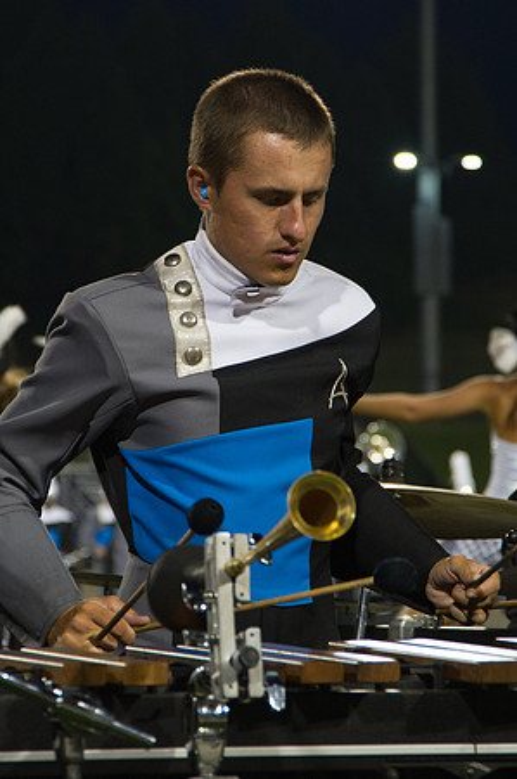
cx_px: 241
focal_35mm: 180
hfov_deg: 7.6
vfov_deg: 11.4
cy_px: 323
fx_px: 3895
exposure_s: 1/160
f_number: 5.6
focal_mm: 102
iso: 2500
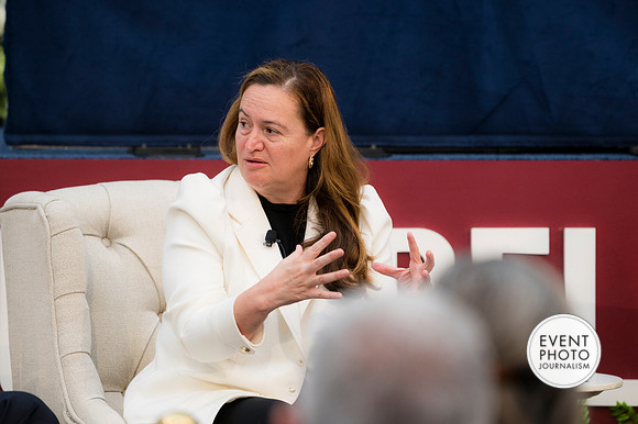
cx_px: 319
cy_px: 212
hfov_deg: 9.2
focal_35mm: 225
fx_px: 3985
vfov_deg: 6.1
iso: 360
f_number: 2.8
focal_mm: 150
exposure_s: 1/200
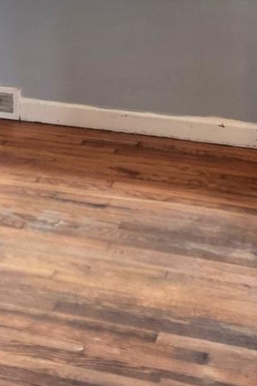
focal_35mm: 80
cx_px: 45
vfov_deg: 23.1
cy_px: -88
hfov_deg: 16.9
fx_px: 857
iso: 80
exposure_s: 1/120
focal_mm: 5.4
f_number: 1.8
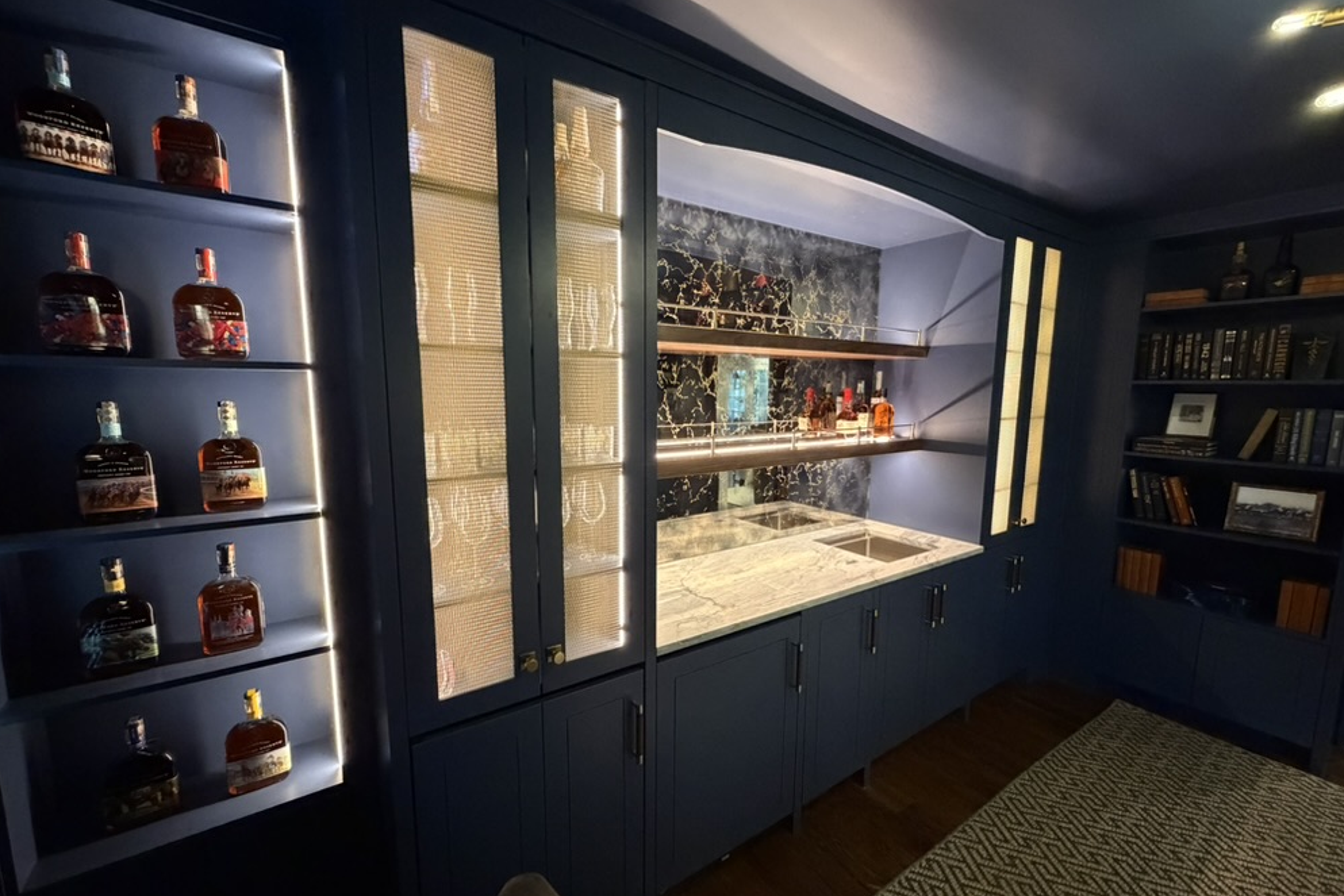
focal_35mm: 15
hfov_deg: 100.4
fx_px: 560
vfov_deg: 77.3
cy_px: 461
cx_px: 680
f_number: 2.2
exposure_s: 1/60
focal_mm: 2.22
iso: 1250
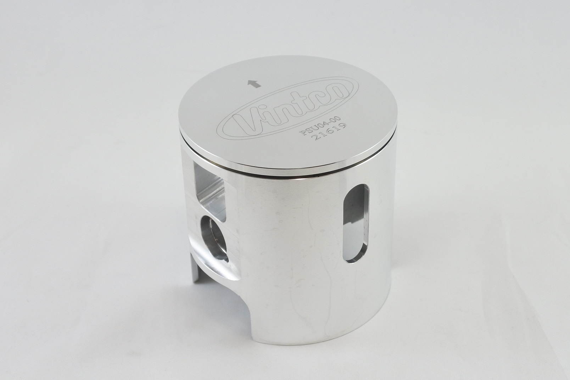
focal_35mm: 39
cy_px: 190
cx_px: 285
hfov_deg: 49.6
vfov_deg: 34.2
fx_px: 617
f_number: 4.2
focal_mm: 14.7
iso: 400
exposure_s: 1/200
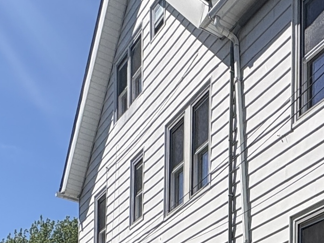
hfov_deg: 27.8
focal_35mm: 62
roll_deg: -0.6
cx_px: 377
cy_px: 447
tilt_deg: +0.7
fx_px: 580
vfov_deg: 18.2
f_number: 2.2
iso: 50
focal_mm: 2.22
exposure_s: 1/2494
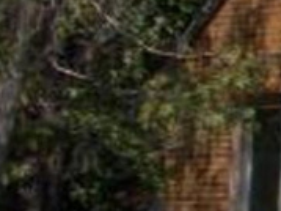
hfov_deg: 10.7
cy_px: 110
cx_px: 739
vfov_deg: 9.9
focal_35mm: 149
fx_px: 1209
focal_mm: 4.6
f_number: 8
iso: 80
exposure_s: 1/160
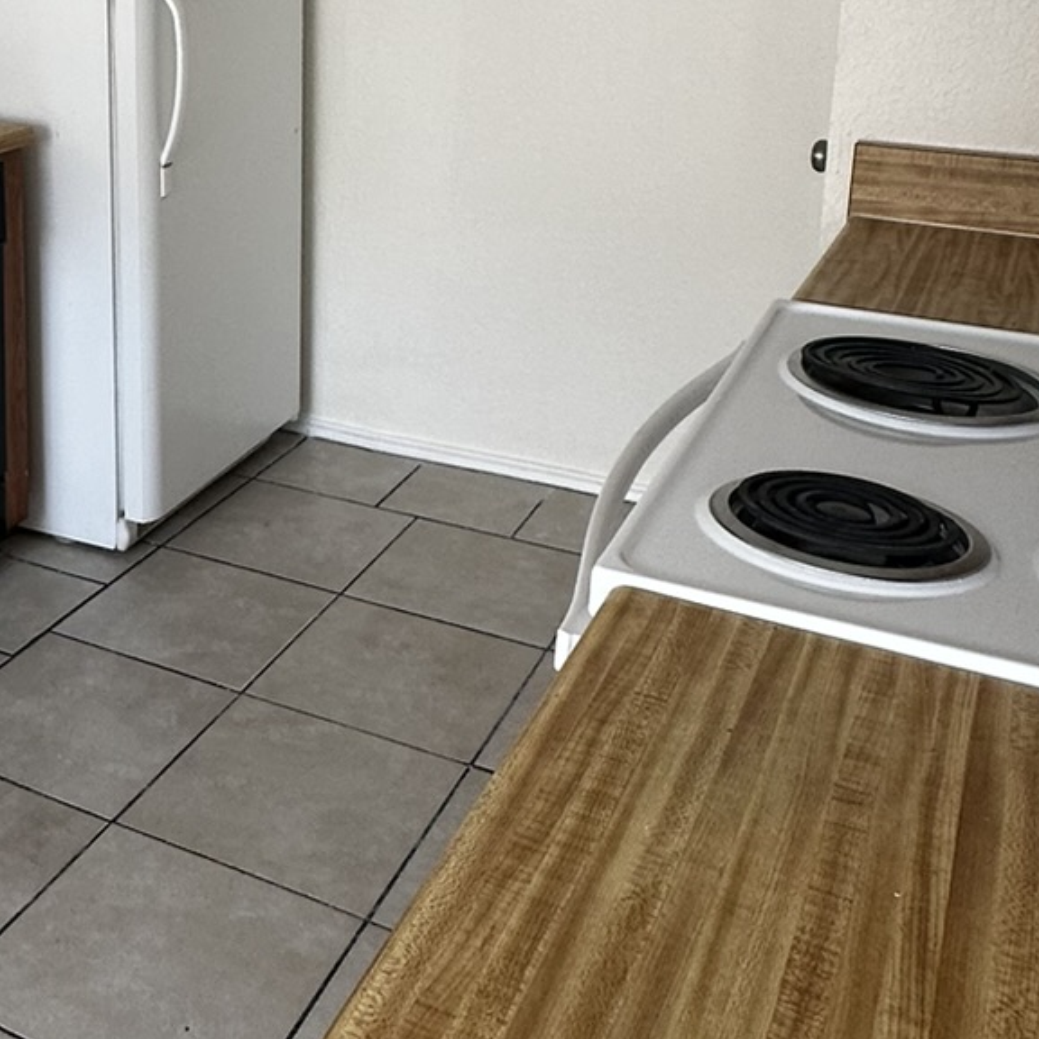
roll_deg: -0.2
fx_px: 1494
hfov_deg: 36.4
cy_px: 159
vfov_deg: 36.6
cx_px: 143
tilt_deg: -12.0
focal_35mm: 44
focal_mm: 2.22
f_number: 2.2
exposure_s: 1/99
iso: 80
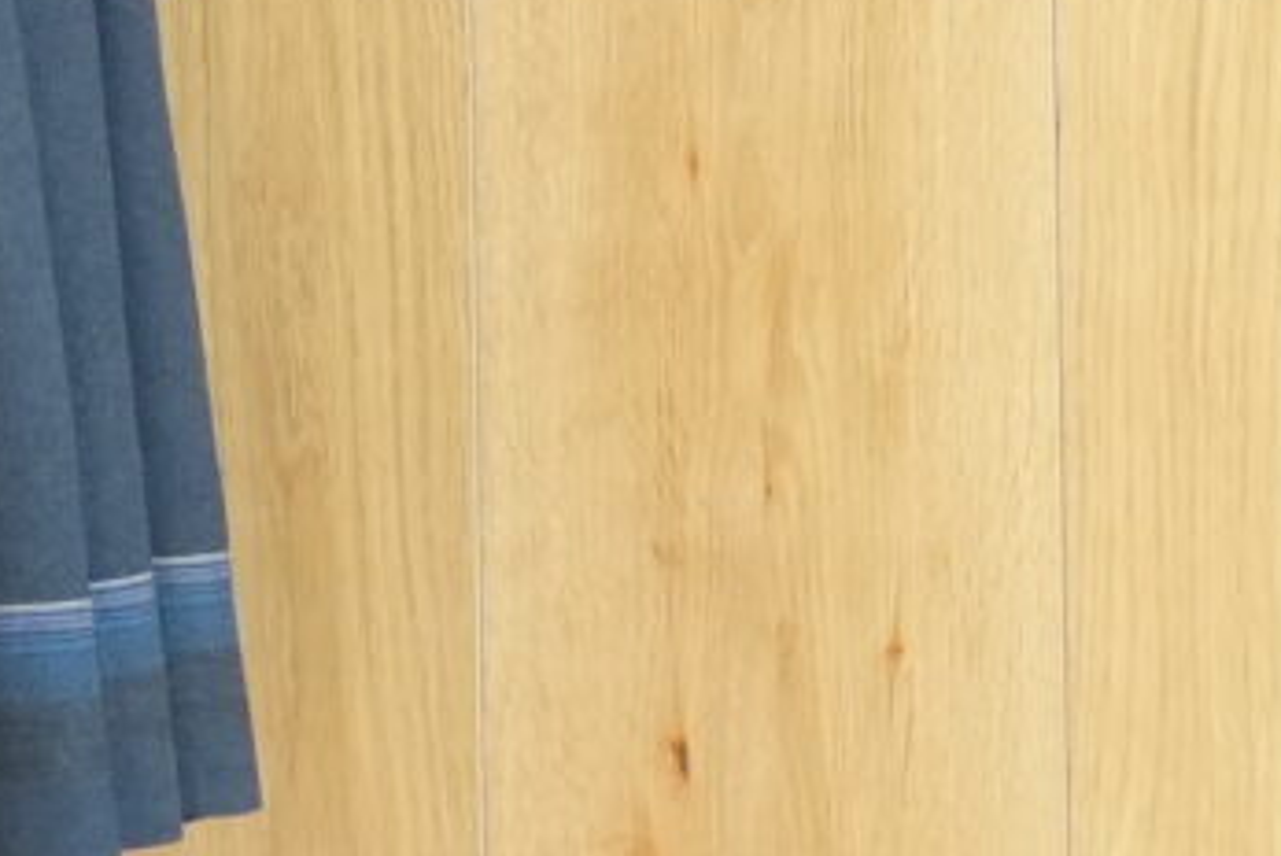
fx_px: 11420
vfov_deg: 4.2
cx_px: -1798
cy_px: -1629
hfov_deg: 6.1
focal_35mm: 321
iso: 800
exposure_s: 1/50
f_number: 4.5
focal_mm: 29
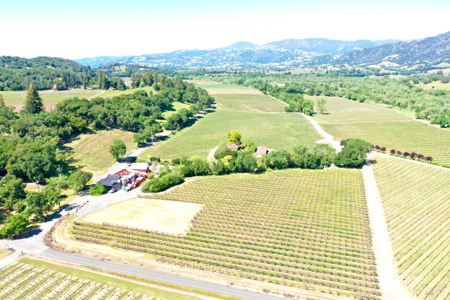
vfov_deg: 46.4
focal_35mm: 28
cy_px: 150
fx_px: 350
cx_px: 225
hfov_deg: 65.5
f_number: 4.5
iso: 100
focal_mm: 10.26
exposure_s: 1/200
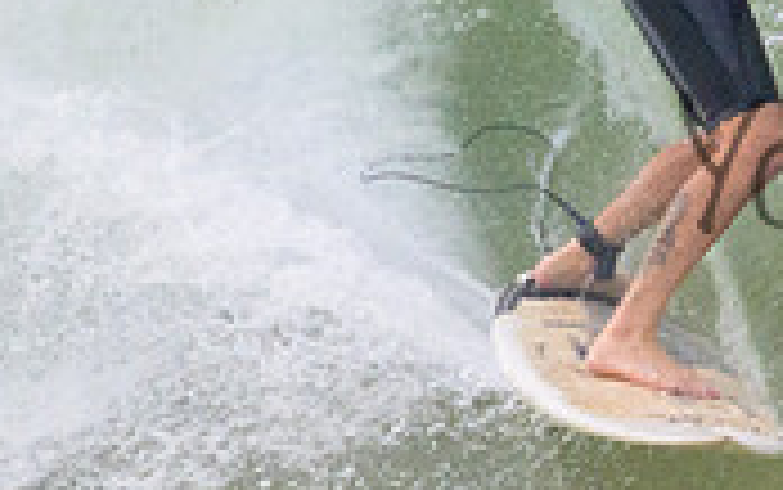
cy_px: 298
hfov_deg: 0.6
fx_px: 69654
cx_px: 882
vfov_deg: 0.4
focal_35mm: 3262
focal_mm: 800
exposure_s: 1/2000
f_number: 11
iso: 2200
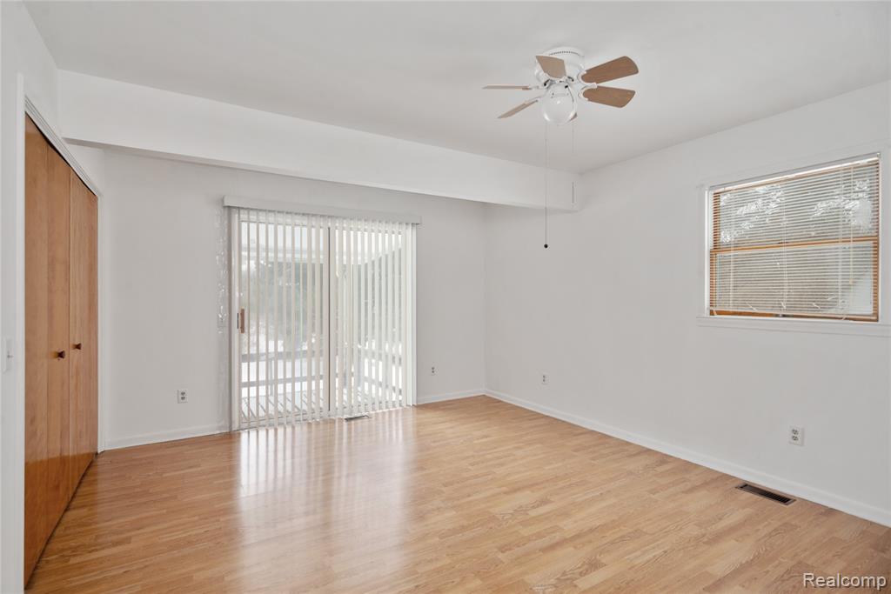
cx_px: 446
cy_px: 297
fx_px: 421
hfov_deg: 93.3
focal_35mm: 17
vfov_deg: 70.5
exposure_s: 1/40
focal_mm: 17
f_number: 8
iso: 320
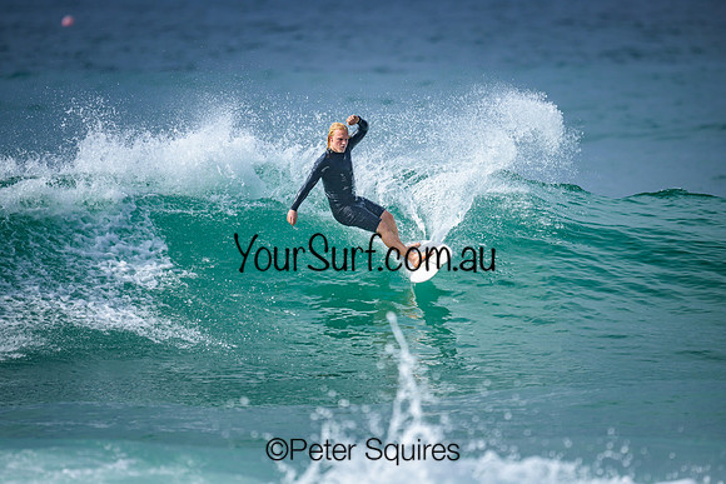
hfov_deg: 2.6
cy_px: 242
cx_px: 363
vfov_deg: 1.7
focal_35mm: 800
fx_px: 16136
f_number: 6.3
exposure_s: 1/2000
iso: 220
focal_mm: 800
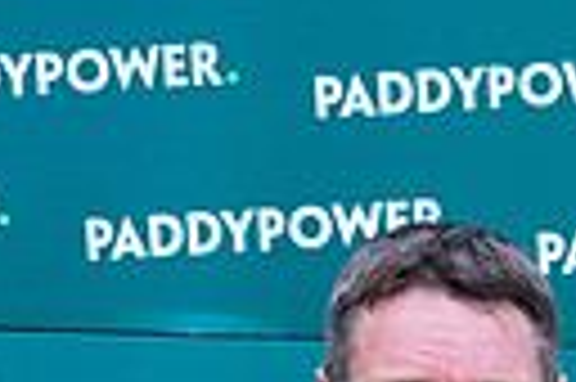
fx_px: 4123
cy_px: 858
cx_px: 774
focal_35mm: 258
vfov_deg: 5.2
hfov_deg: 7.9
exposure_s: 1/1000
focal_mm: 57
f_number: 4
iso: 500
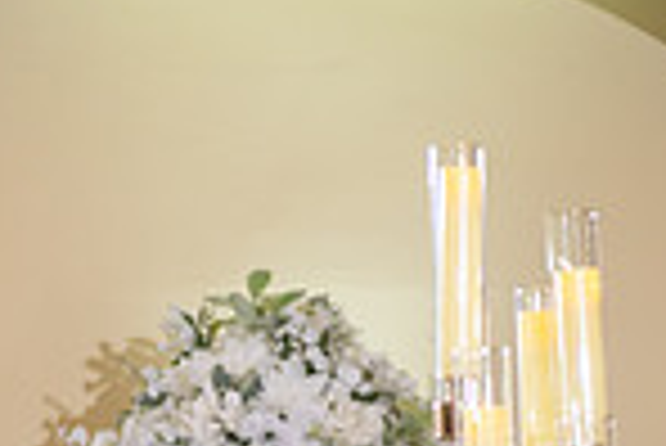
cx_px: -266
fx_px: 5852
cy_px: 868
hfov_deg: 6.4
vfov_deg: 4.3
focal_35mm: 316
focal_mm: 70
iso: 800
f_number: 4
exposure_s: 1/160
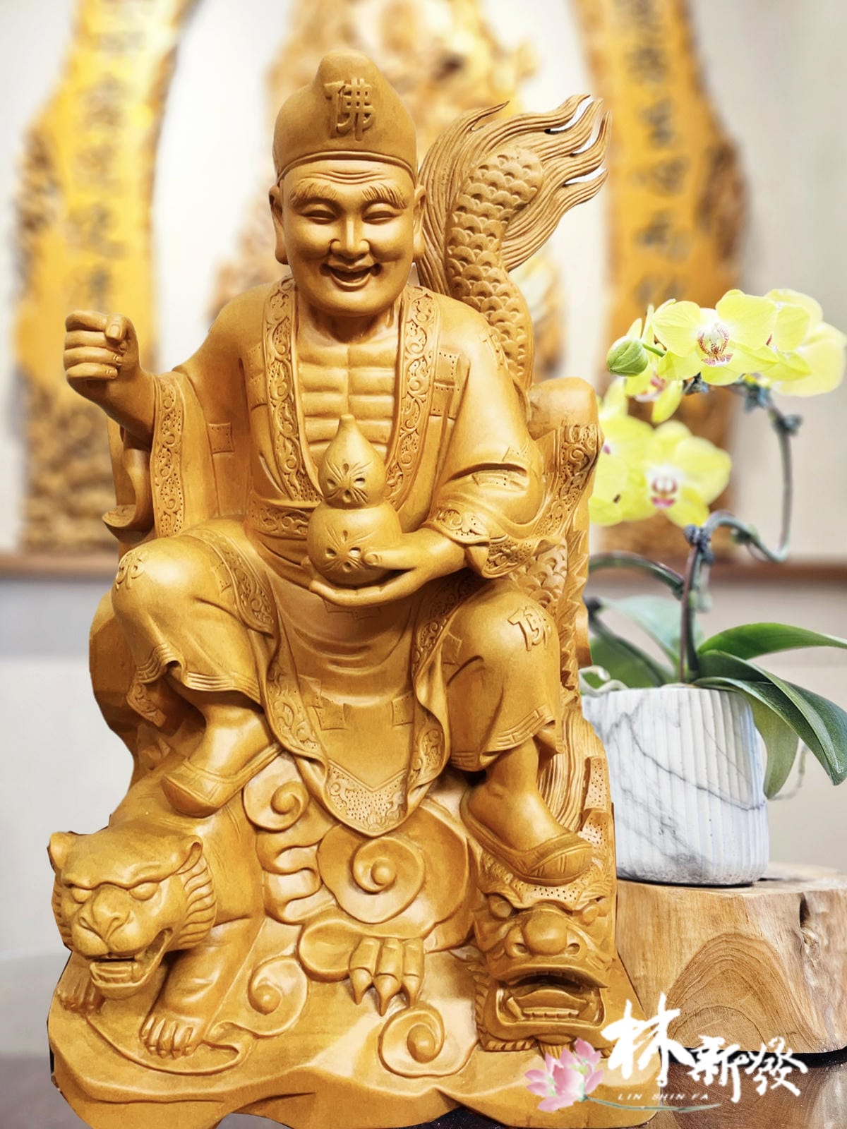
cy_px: 564
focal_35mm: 23
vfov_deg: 73.9
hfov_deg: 58.9
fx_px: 750
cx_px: 424
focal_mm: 6.3
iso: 500
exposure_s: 1/120
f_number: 1.7
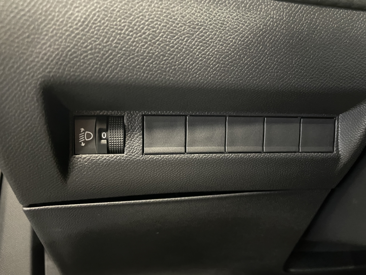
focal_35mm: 26
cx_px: 183
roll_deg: -2.8
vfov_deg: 53.1
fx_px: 275
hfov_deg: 67.3
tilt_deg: -6.3
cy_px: 138
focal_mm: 4.2
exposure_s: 1/25
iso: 1000
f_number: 1.6
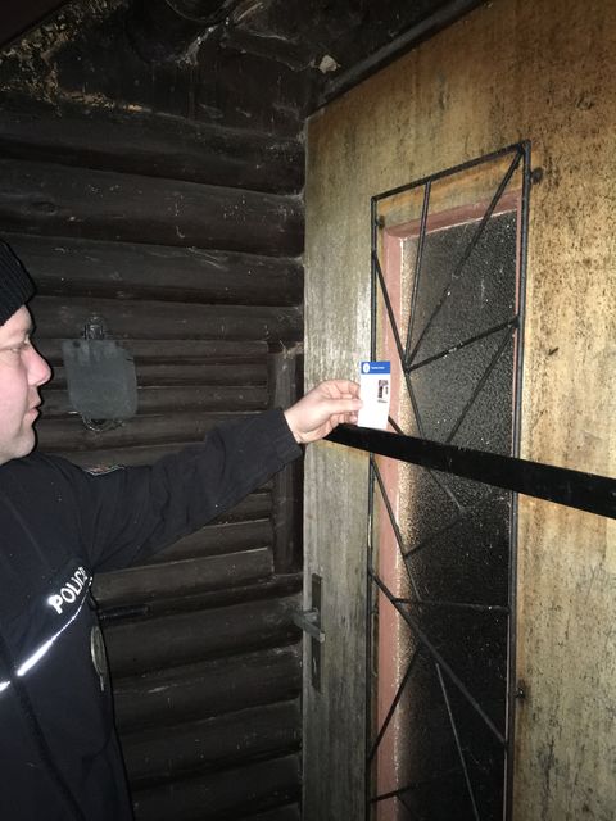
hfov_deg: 48.2
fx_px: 688
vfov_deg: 61.7
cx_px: 308
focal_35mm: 29
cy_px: 410
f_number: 2.2
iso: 320
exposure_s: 1/17
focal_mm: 4.15
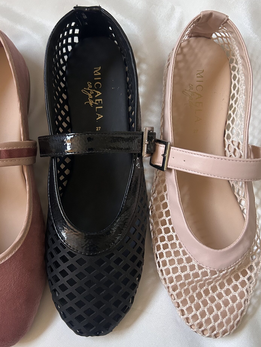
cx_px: 99
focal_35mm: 36
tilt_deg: -79.3
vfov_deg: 51.3
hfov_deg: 39.4
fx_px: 362
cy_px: 170
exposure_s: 1/60
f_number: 1.5
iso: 320
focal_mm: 5.7
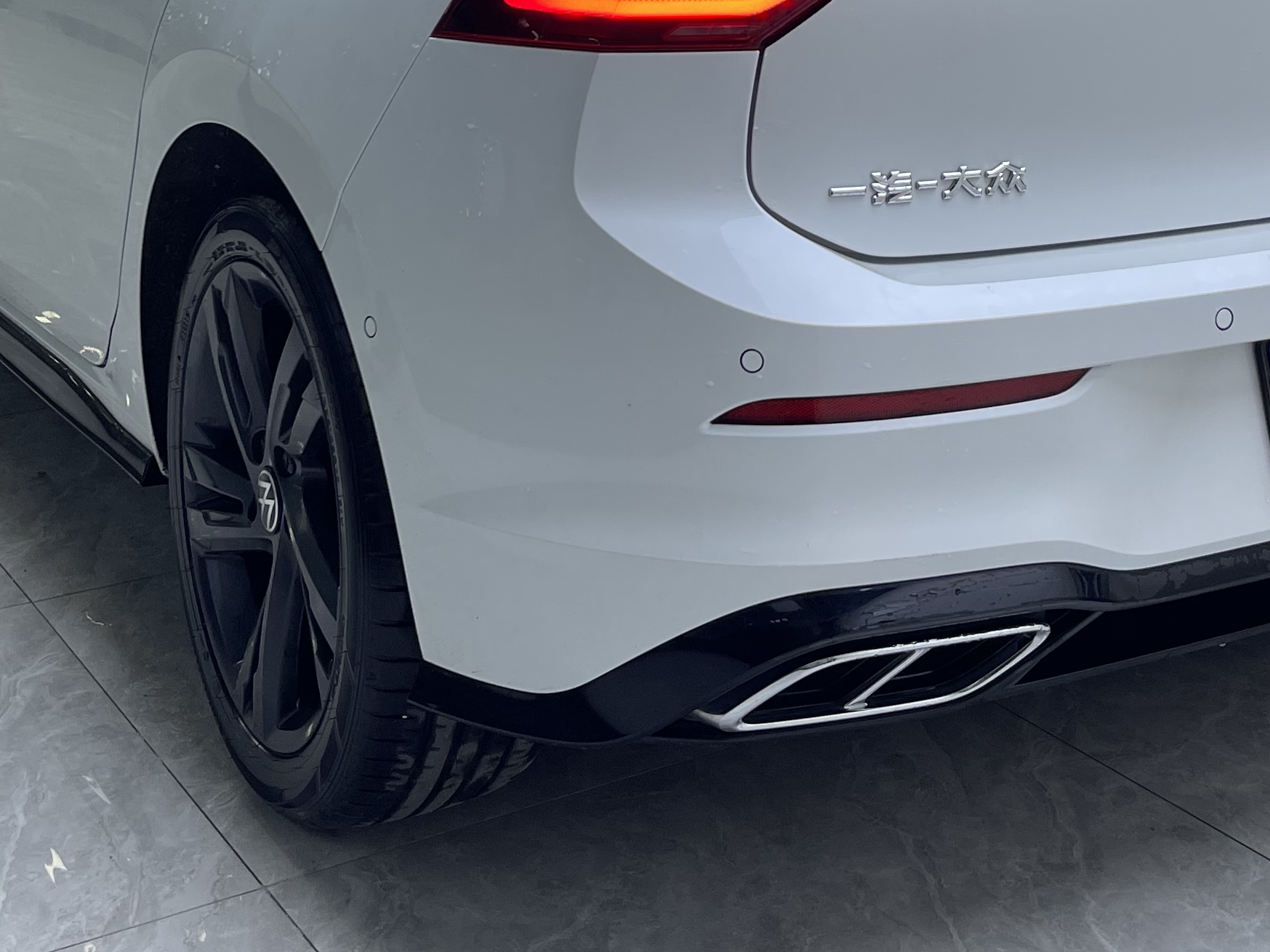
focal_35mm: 60
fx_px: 2201
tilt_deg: -6.5
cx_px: 774
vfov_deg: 23.2
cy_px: -53
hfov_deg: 32.1
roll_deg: +0.4
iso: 40
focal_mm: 5.1
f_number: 1.6
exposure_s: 1/100
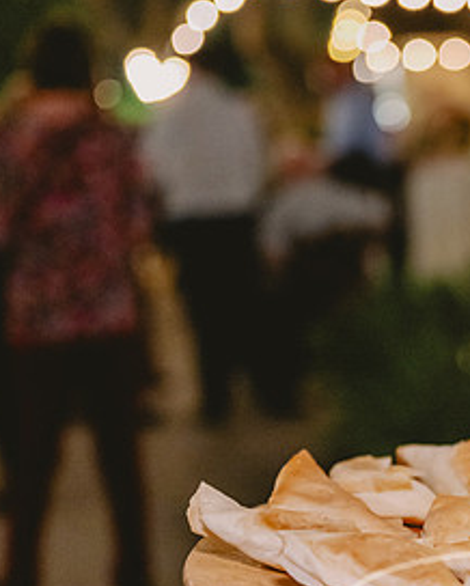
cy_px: 393
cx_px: 558
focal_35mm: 90
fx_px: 1563
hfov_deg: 16.4
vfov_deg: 21.2
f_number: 2.8
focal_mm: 45
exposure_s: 1/60
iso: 5000
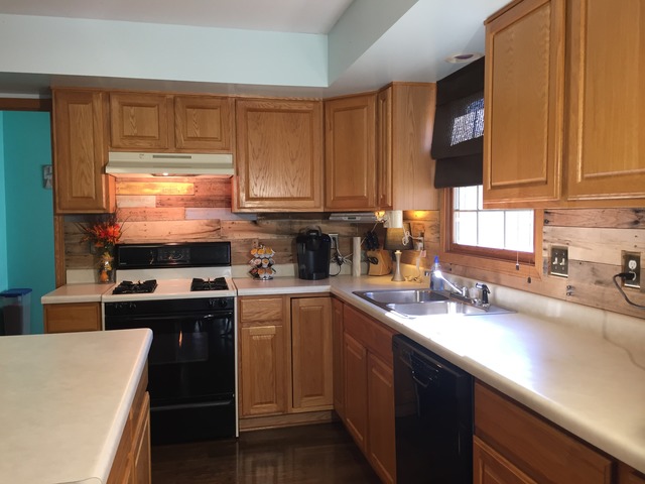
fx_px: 540
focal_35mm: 29
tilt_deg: -3.0
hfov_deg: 61.7
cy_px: 242
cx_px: 322
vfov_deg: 48.2
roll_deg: +0.3
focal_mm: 4.15
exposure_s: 1/30
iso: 32
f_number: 2.2
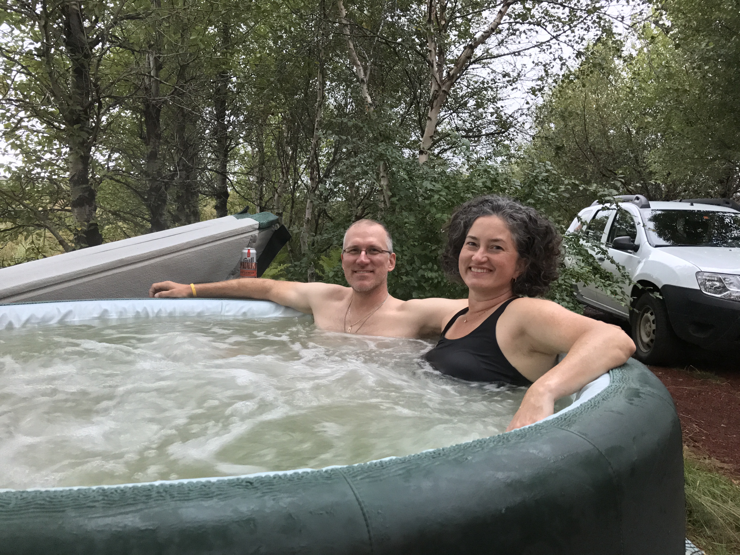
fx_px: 599
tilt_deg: -4.0
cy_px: 278
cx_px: 370
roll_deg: -2.6
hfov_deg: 63.4
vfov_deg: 49.7
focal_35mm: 28
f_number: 1.8
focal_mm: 3.99
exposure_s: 1/25
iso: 200
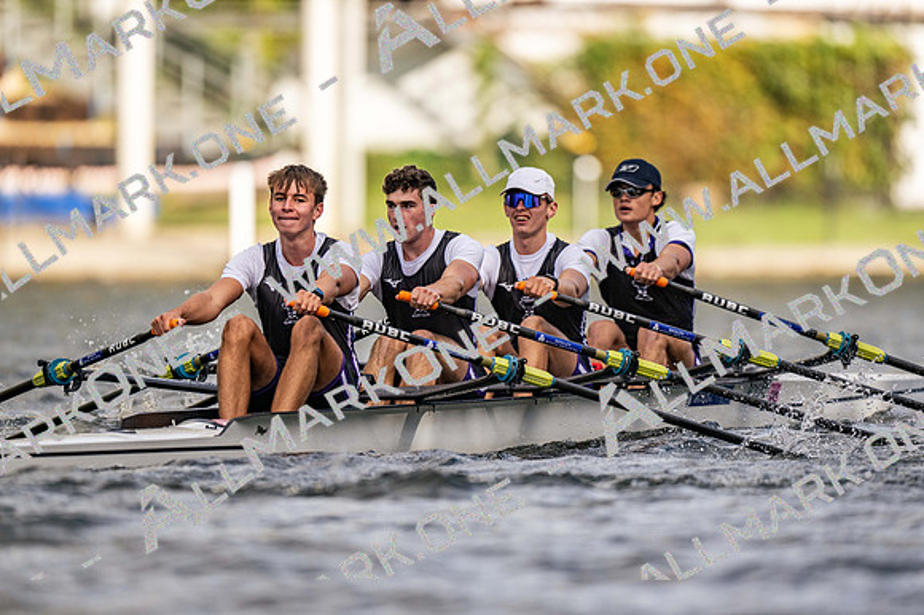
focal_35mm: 600
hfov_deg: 3.4
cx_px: 462
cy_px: 308
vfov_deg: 2.3
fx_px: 15394
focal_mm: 600
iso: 250
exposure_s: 1/2500
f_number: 4
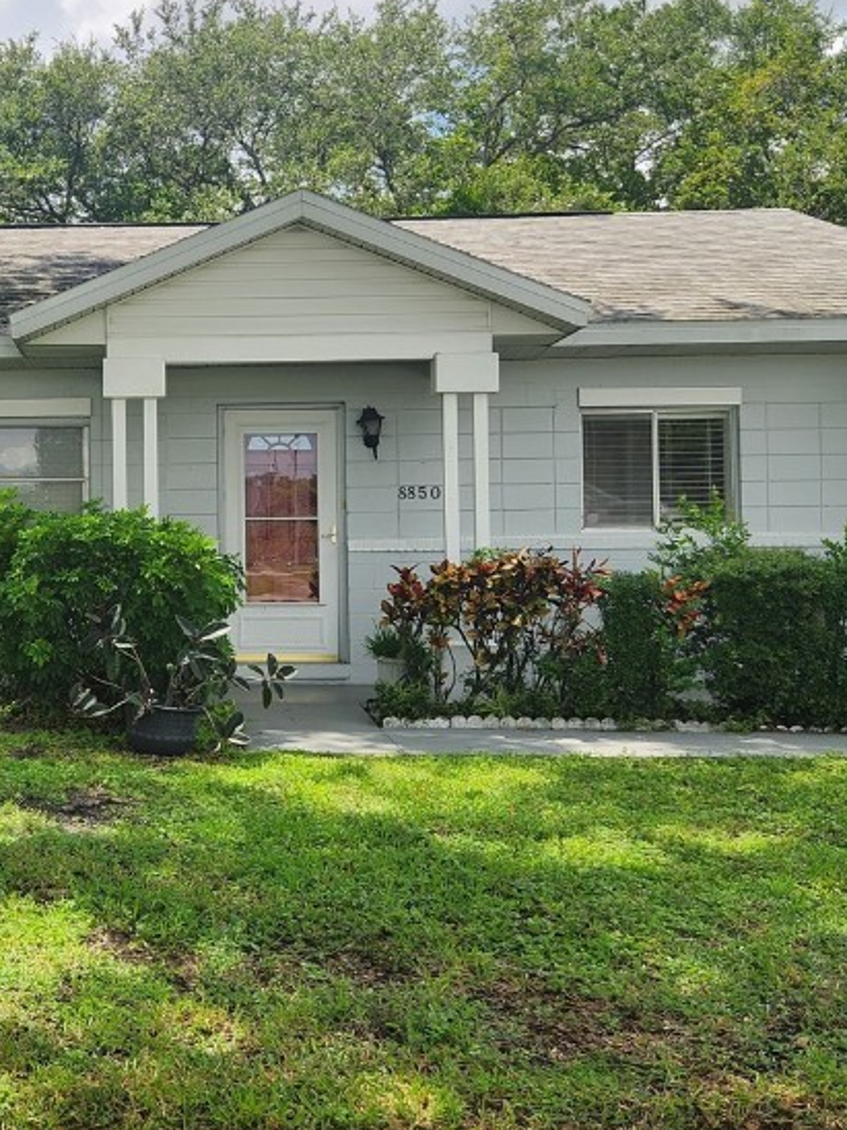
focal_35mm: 43
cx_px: 124
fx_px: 1403
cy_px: 532
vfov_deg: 43.8
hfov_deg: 32.3
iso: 20
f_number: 1.8
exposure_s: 1/1376
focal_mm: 5.4
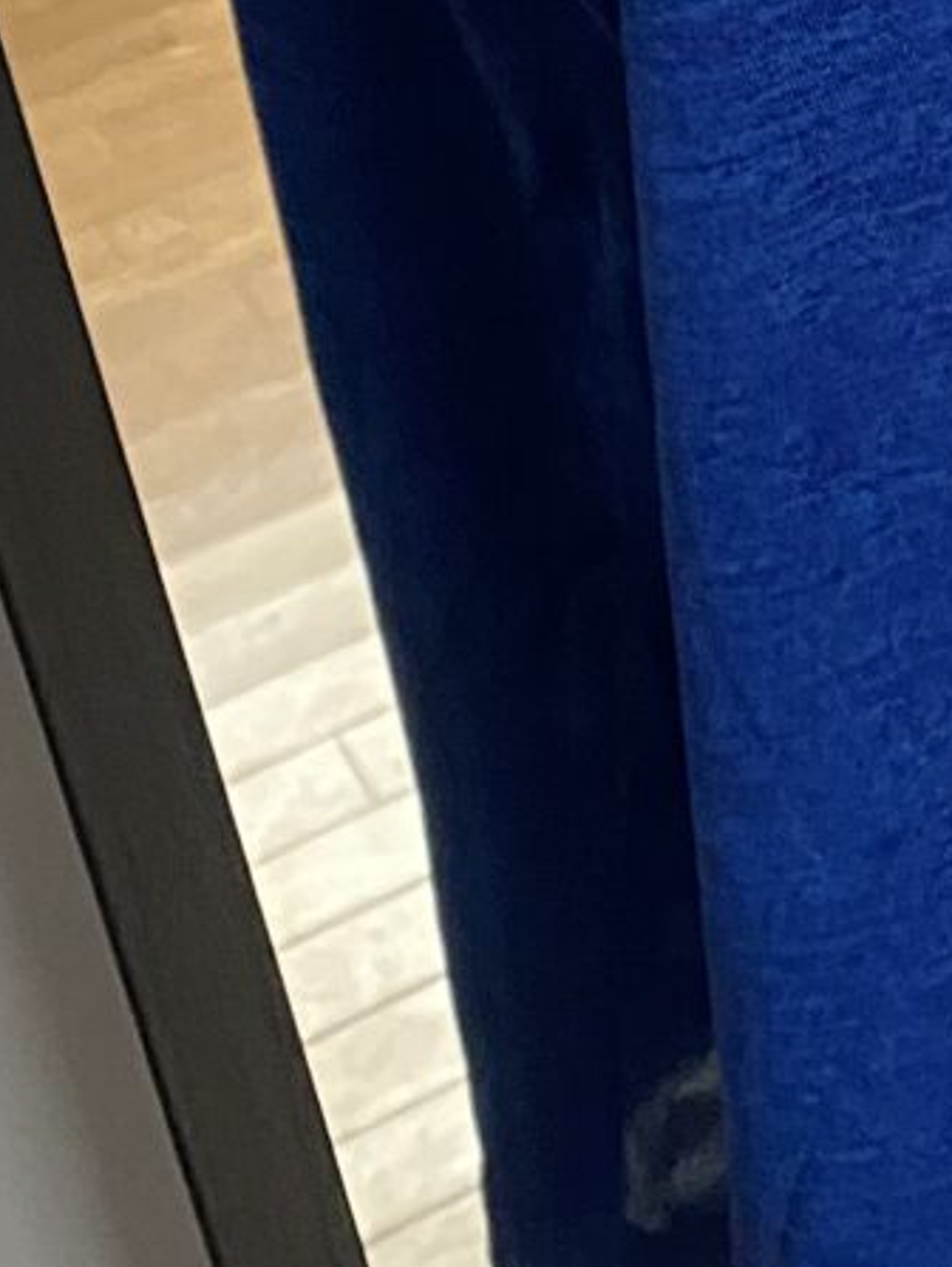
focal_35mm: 119
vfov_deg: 14.9
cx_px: 1737
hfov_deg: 11.5
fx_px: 4357
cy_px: -822
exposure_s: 1/60
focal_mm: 4.25
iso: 400
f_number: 1.8
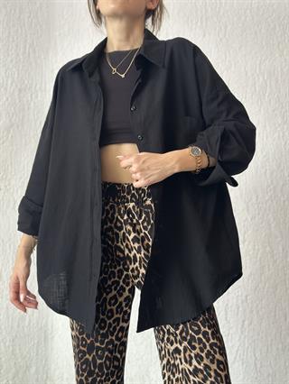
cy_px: 192
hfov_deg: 30.3
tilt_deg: +0.3
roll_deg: -0.1
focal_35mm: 48
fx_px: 534
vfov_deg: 39.6
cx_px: 144
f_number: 1.78
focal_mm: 6.86
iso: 160
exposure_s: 1/60
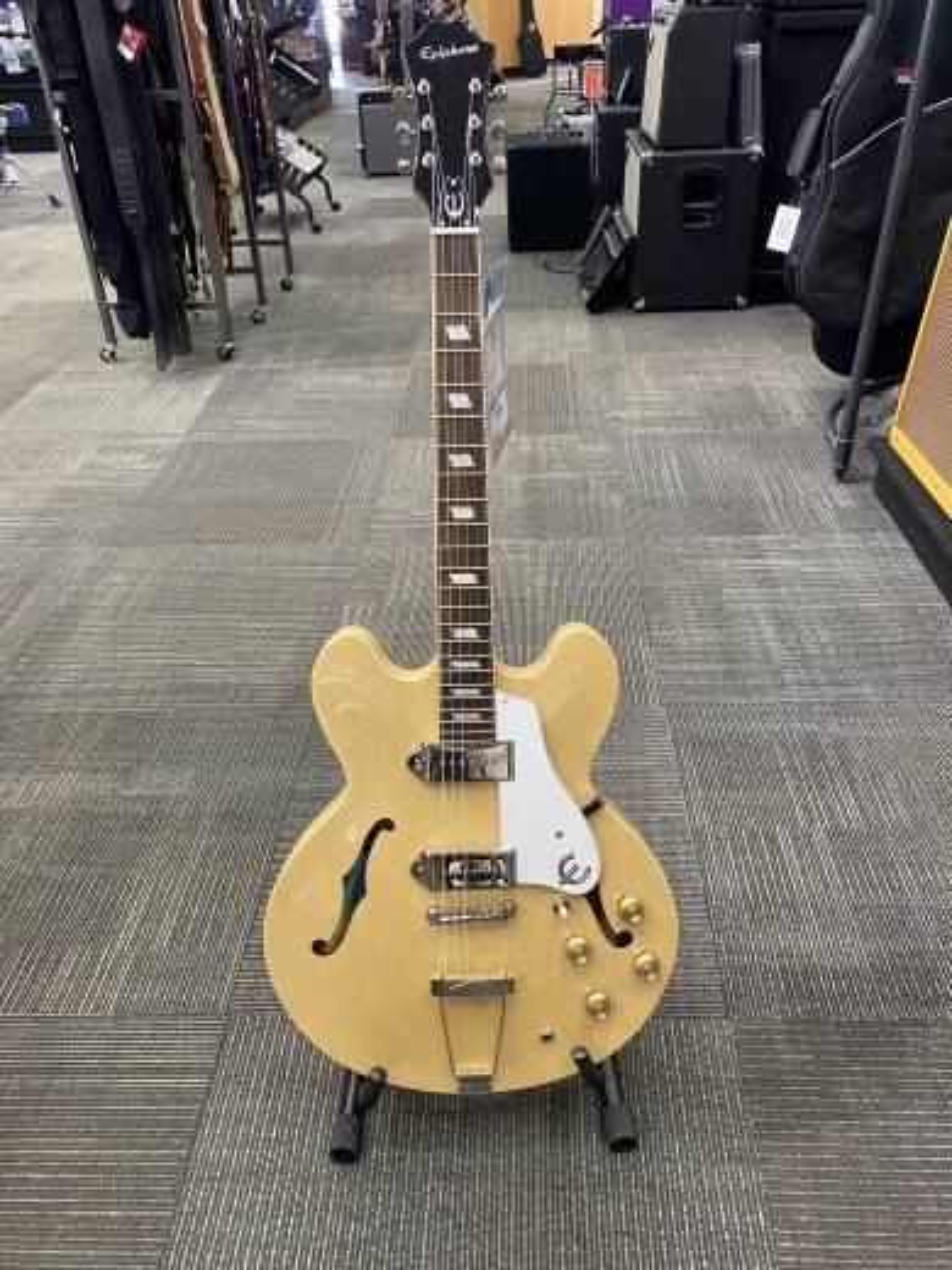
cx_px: 476
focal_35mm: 26
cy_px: 635
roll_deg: +2.8
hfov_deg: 53.1
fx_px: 953
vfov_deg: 67.3
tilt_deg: -33.5
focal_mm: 4.25
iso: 200
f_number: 1.8
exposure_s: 1/60
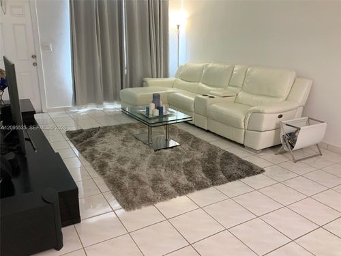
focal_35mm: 29
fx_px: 286
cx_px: 170
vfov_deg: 48.2
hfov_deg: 61.7
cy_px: 128
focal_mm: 3
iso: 125
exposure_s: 1/60
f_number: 1.8
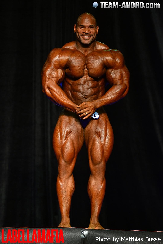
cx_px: 82
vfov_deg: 10.3
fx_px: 1356
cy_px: 122
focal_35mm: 200
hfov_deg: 6.9
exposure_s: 1/125
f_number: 3.2
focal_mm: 200
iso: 800
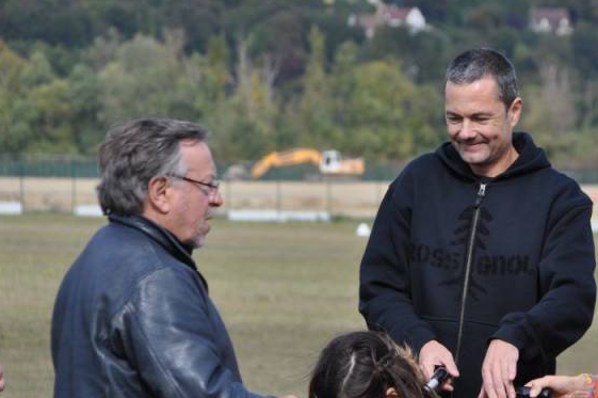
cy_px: 198
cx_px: 498
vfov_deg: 3.5
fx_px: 6587
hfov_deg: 5.2
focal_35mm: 397
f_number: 5.6
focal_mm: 145
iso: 400
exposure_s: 1/1000
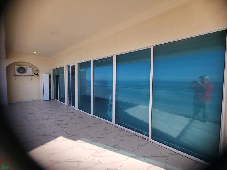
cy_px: 85
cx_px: 114
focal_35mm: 13
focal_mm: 2.2
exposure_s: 1/614
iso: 50
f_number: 2.2
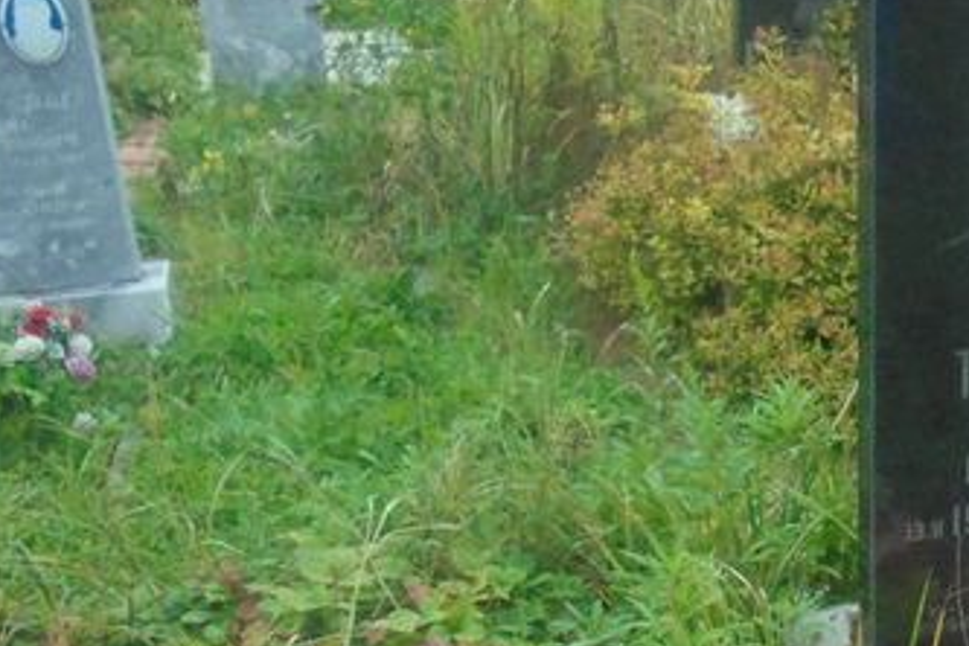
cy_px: 527
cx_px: 992
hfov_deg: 28.8
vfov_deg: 20.7
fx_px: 1749
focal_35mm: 65
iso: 500
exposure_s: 1/125
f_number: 3.5
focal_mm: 4.6
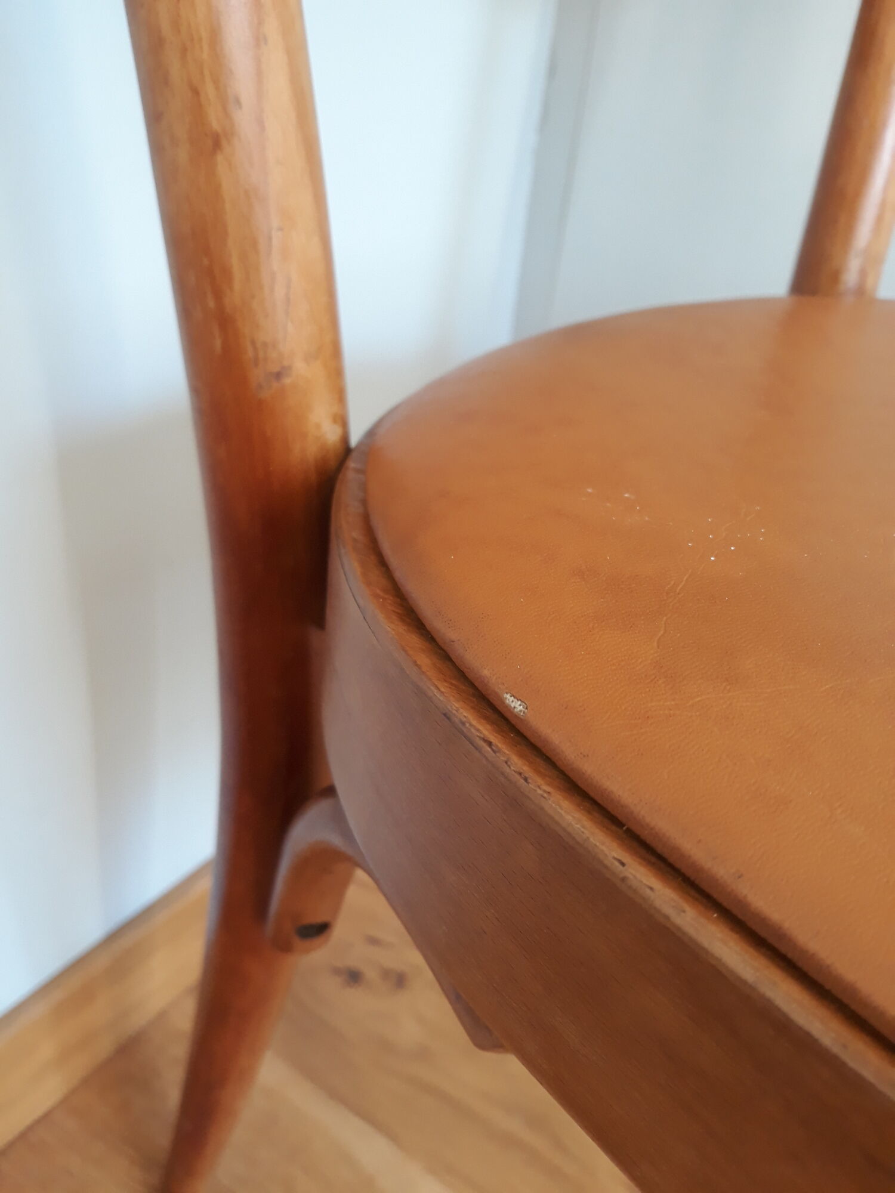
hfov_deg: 51.4
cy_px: 596
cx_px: 448
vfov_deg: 65.3
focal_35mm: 27
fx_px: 931
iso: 160
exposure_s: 1/33
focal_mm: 3.71
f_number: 1.7
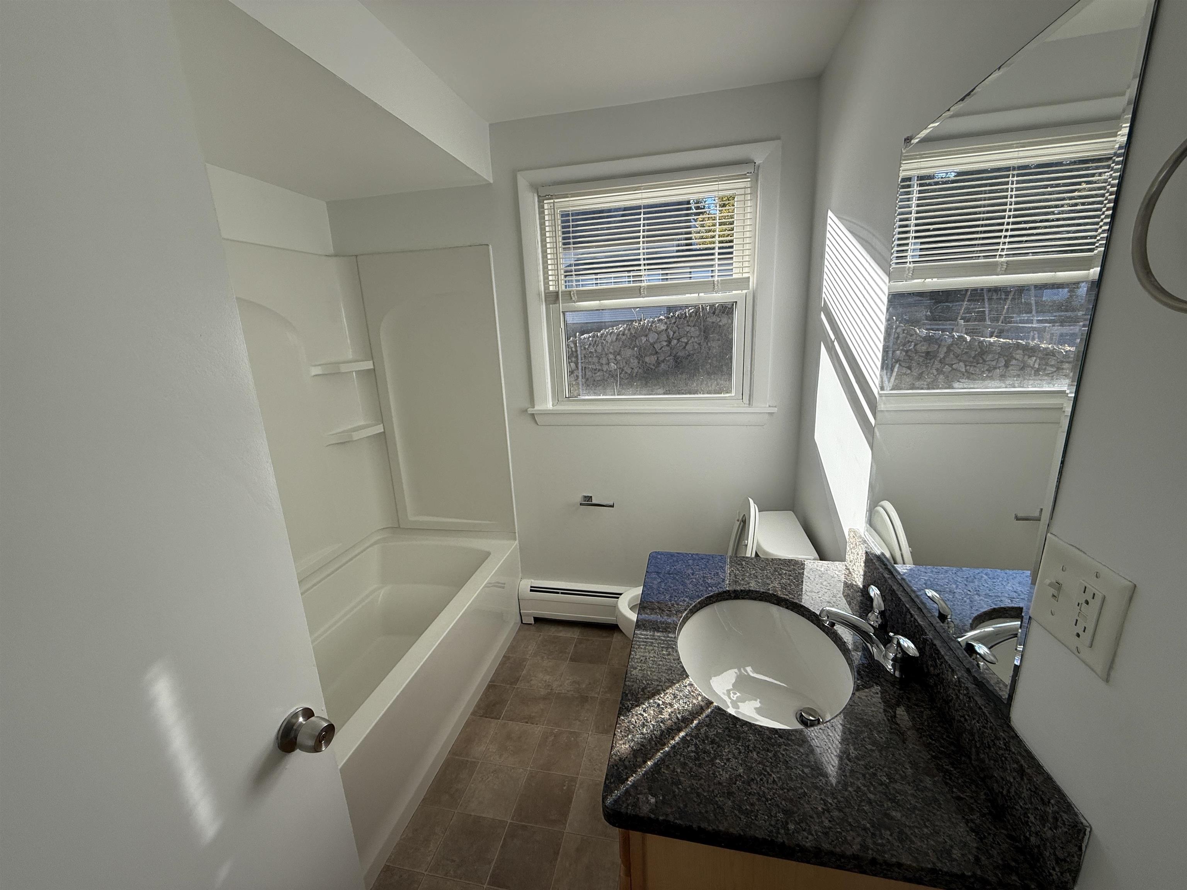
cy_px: 445
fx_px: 480
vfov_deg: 85.7
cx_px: 594
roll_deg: +3.0
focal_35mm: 14
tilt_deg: -13.4
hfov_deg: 102.1
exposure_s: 1/439
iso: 64
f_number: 2.2
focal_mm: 2.22
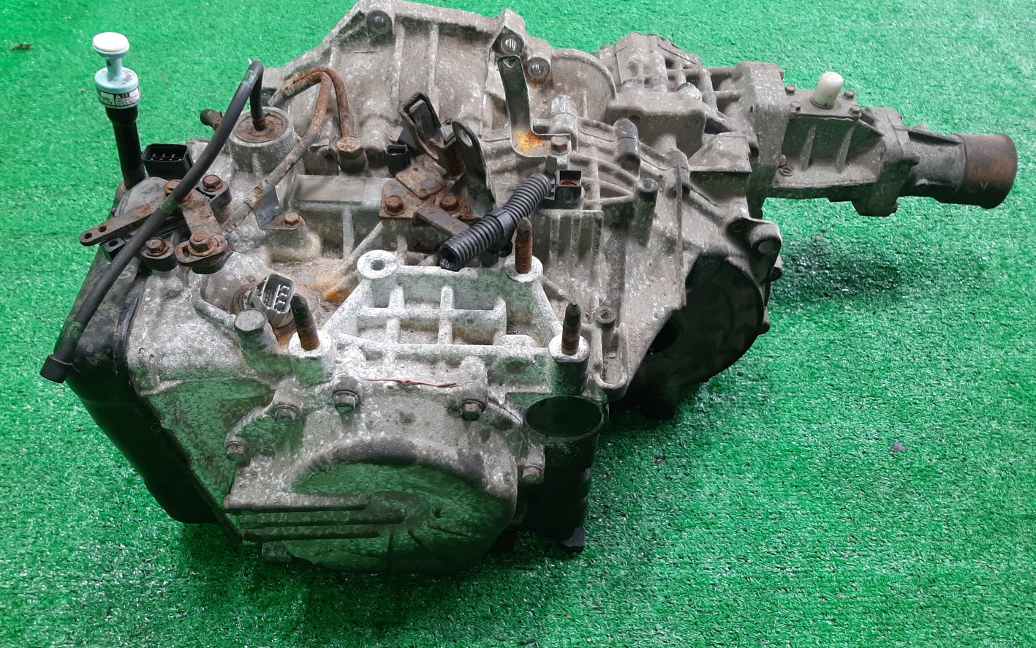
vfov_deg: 44.5
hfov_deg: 66.5
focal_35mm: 28
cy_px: 366
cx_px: 515
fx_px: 791
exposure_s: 1/50
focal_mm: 3.93
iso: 136
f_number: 1.7
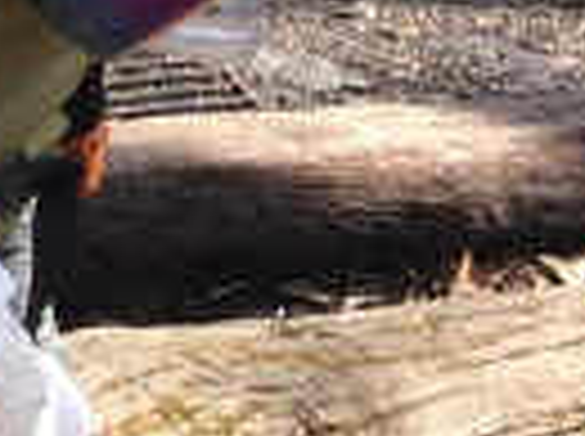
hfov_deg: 9.1
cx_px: -1112
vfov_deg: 7.8
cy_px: -539
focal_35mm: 179
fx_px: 3019
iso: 25
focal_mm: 4.15
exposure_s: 1/211
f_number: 2.2
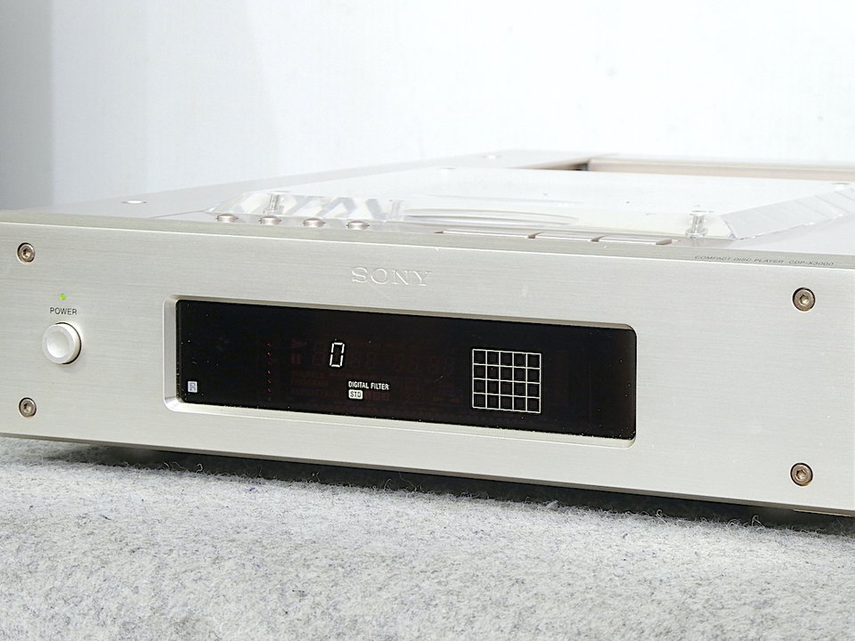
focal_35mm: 124
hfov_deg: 15.9
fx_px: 3063
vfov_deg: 12.0
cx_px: 428
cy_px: 320
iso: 200
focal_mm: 22.3
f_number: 5.2
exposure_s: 1/5
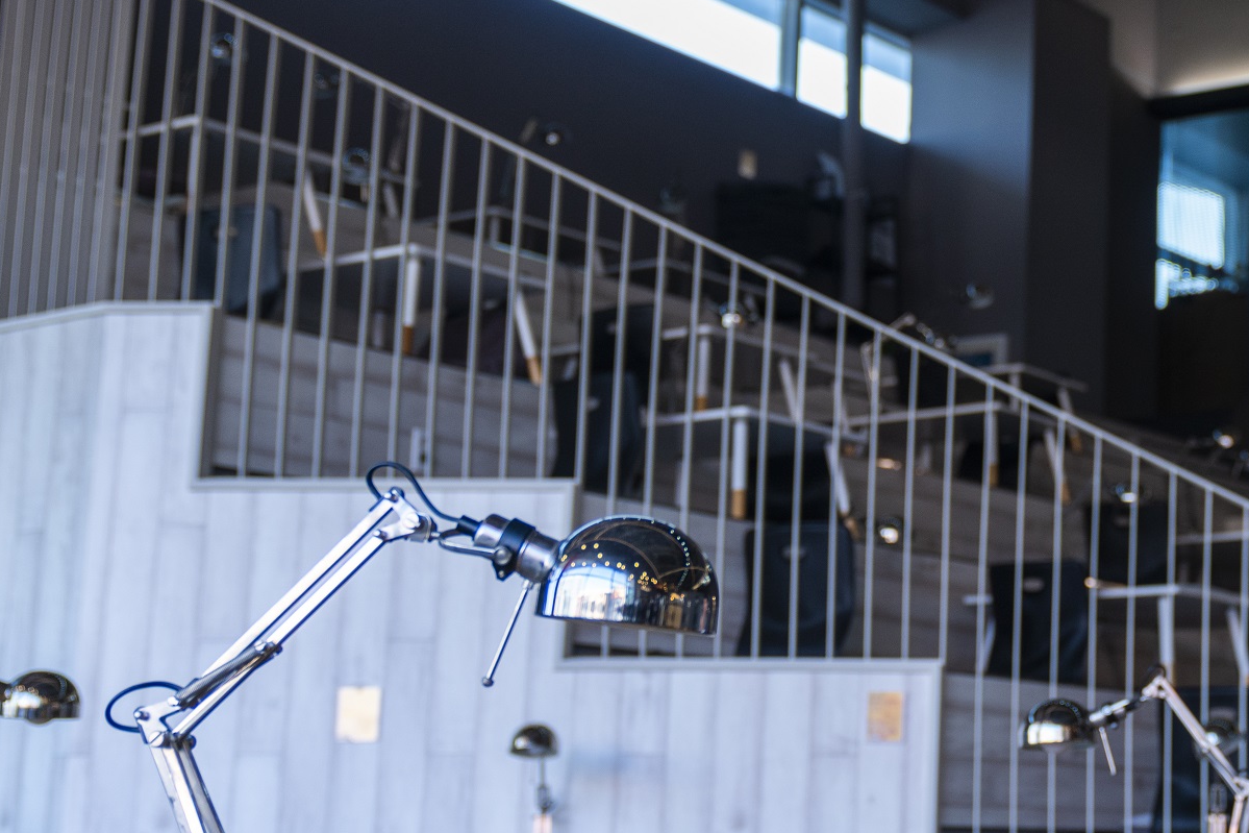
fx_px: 2532
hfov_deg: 26.8
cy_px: 435
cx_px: 1100
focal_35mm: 73
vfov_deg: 18.7
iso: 320
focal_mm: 35
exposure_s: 1/200
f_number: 2.8
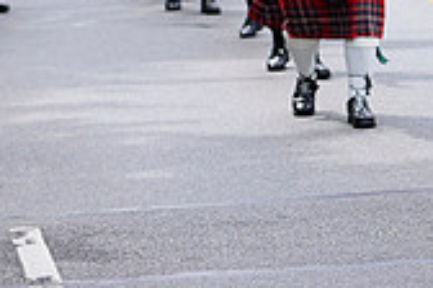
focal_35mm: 242
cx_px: 21
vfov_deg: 5.6
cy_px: -76
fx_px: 2910
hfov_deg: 8.5
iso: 160
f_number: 2.8
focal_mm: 70
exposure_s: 1/400
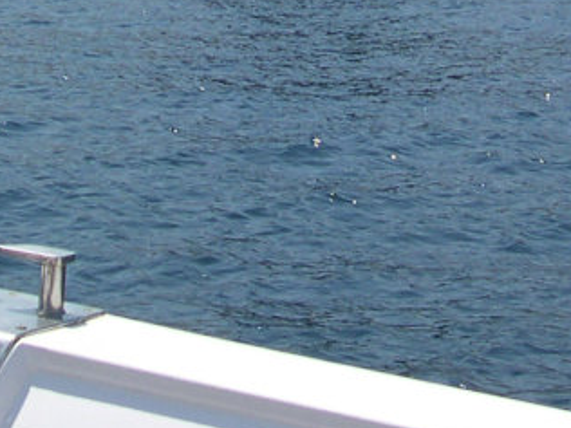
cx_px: 356
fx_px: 2540
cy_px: -356
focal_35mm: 154
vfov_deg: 9.2
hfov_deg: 12.8
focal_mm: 8
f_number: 7.6
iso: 100
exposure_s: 1/271
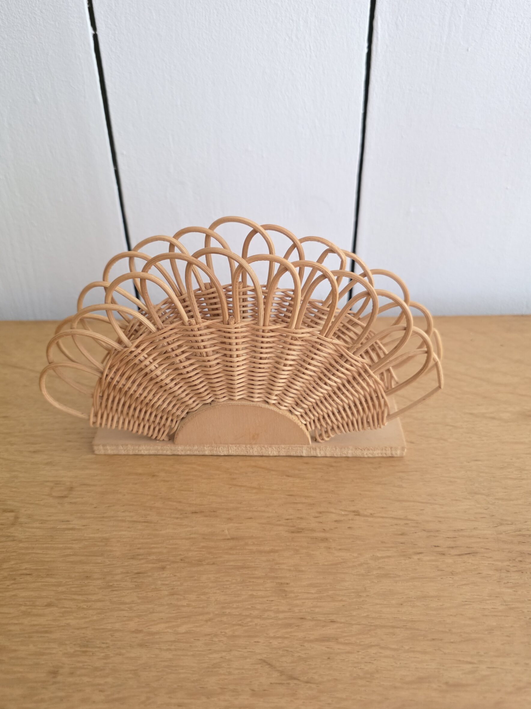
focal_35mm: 25
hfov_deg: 54.8
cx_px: 250
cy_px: 346
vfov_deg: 69.4
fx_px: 511
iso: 1600
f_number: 1.7
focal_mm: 6.3
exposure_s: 1/50
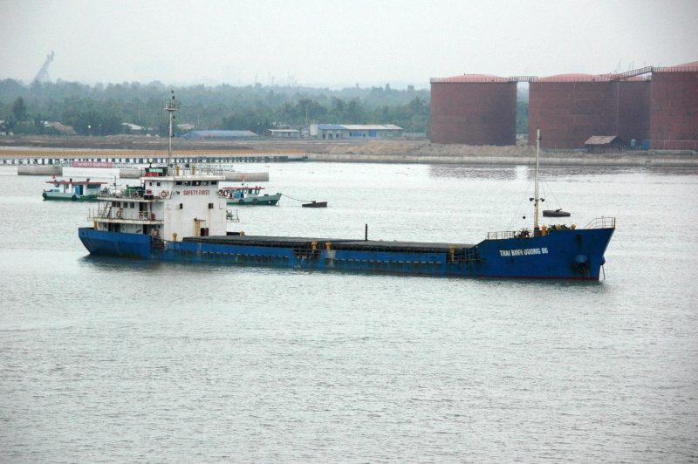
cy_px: 232
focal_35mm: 218
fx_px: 4214
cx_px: 349
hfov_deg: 9.5
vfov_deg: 6.3
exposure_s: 1/1000
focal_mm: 145
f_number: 8
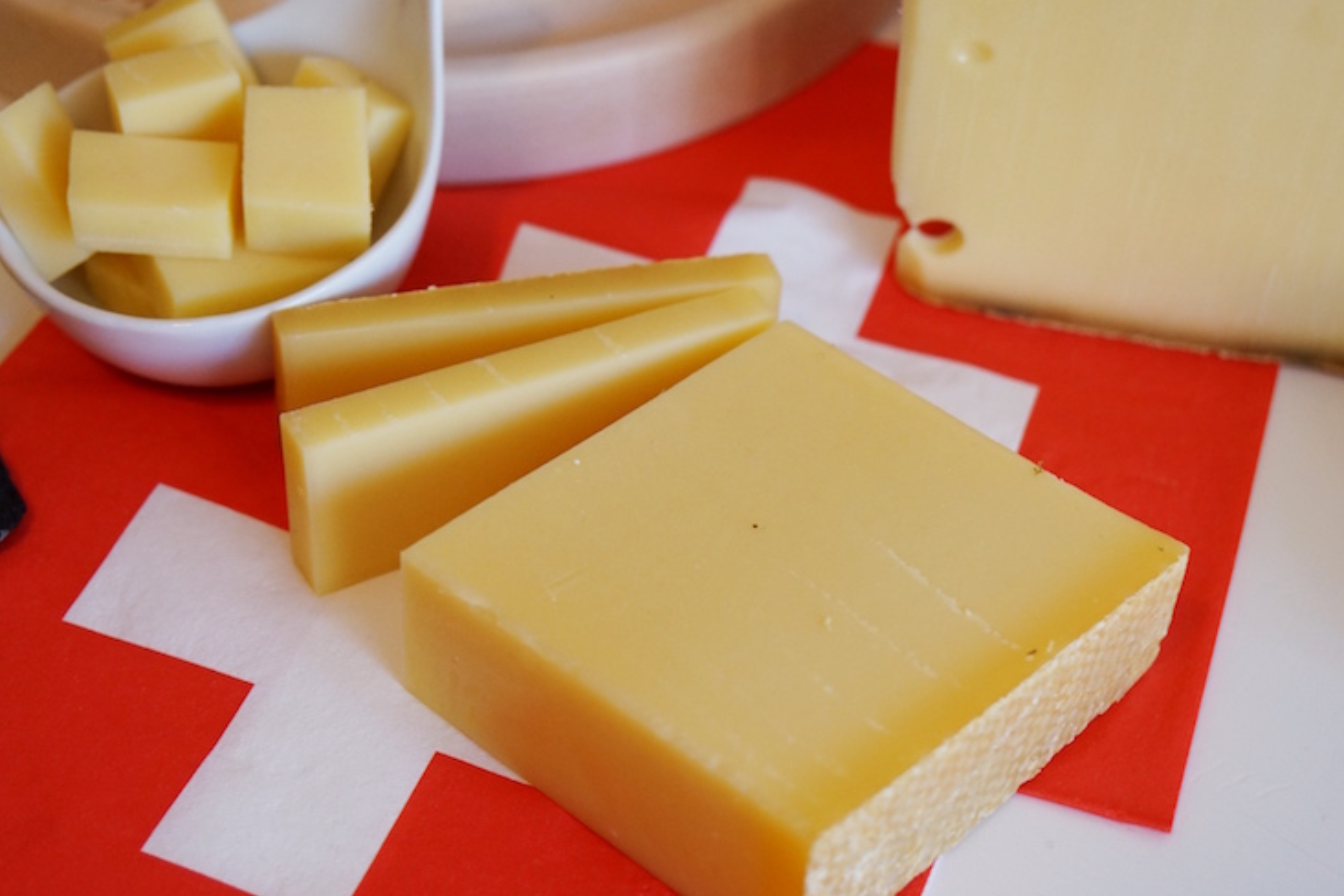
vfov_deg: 22.6
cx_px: 666
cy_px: 468
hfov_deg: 33.4
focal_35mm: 60
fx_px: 2240
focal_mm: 37
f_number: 4
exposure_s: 1/60
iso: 1250
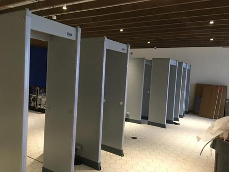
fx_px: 192
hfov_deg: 61.6
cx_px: 114
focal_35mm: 29
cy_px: 86
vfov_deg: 48.3
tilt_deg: -2.6
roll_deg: -2.9
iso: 125
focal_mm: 4.15
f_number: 2.2
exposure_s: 1/30
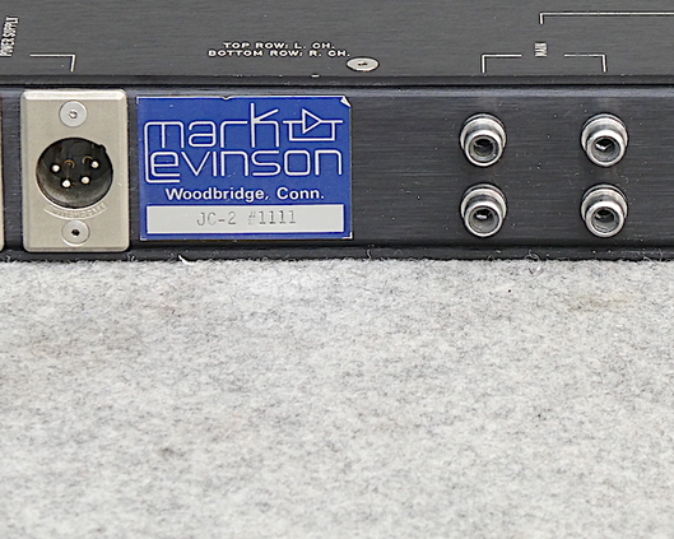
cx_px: 384
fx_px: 6542
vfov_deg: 4.7
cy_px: 106
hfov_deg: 5.9
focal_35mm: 328
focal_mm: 33.2
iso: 200
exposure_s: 1/8
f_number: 5.6
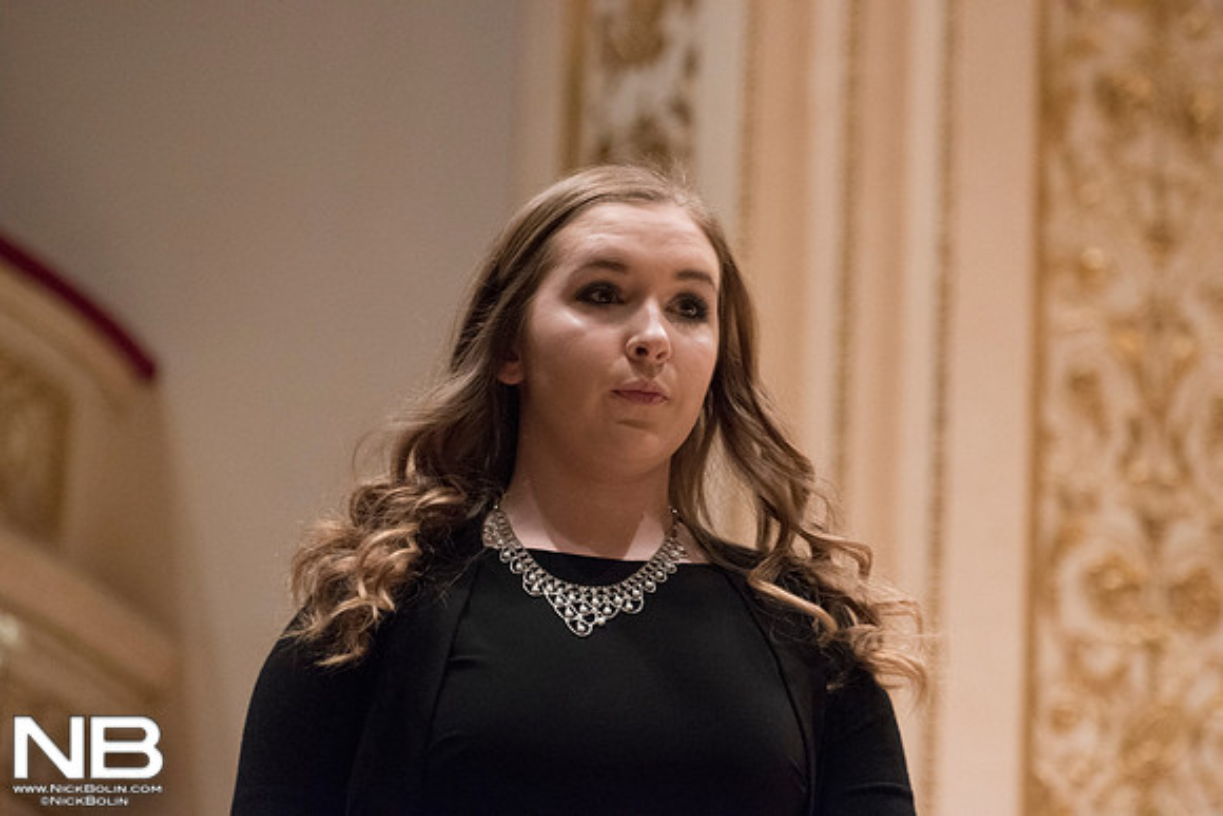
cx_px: 612
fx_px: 4757
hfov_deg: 14.7
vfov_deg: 9.8
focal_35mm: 140
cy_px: 408
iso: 12800
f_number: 6.3
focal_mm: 140
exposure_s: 1/160
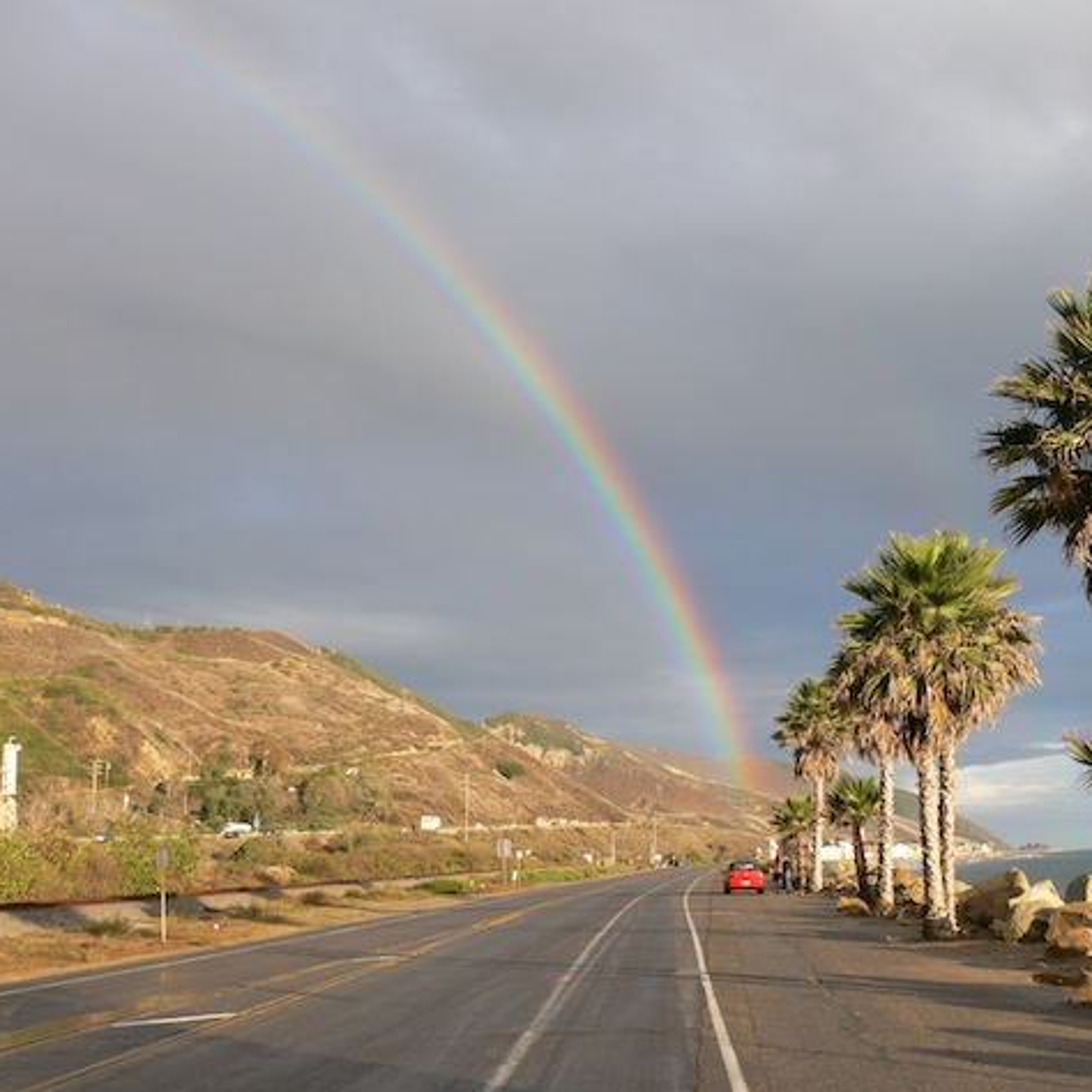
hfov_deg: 39.1
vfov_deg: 39.2
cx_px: 620
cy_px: 548
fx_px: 1535
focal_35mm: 43
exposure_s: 1/100
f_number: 5
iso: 80
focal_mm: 7.6
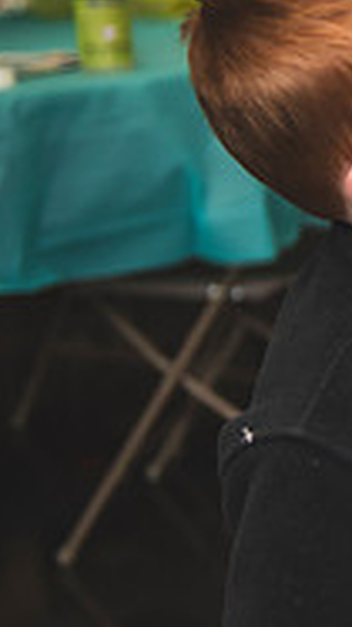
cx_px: 949
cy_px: 240
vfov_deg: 14.7
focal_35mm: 146
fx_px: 2426
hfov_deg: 7.5
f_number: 2.8
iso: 250
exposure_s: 1/160
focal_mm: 45
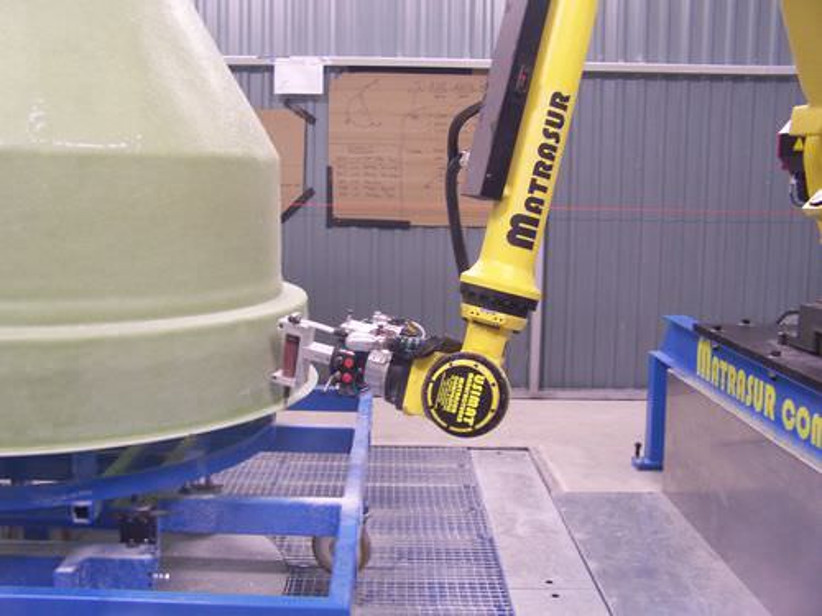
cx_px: 411
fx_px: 902
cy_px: 308
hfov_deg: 49.0
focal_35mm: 38
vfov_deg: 37.7
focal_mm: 6.3
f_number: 2.8
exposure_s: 1/8
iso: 140
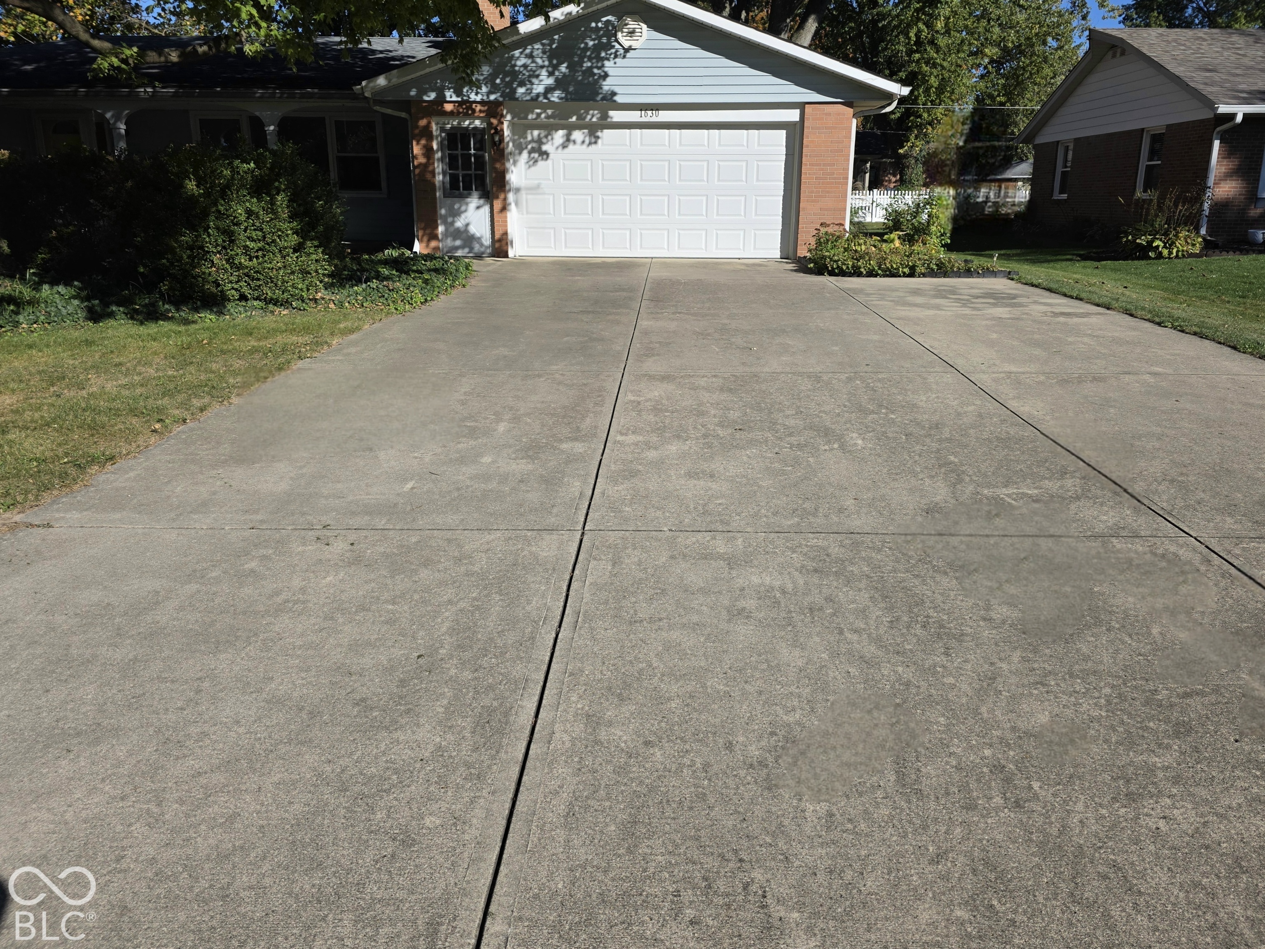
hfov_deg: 73.9
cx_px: 632
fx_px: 841
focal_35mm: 23
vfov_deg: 58.9
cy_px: 474
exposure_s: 1/10000
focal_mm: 6.3
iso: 80
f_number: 1.7
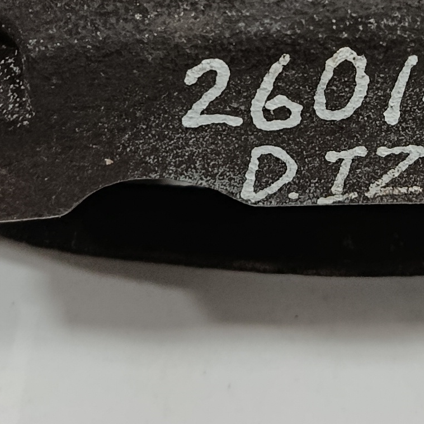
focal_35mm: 112
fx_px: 1552
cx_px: 339
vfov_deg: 14.8
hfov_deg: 15.5
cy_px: -143
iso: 588
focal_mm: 5.24
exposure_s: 1/50
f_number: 1.7
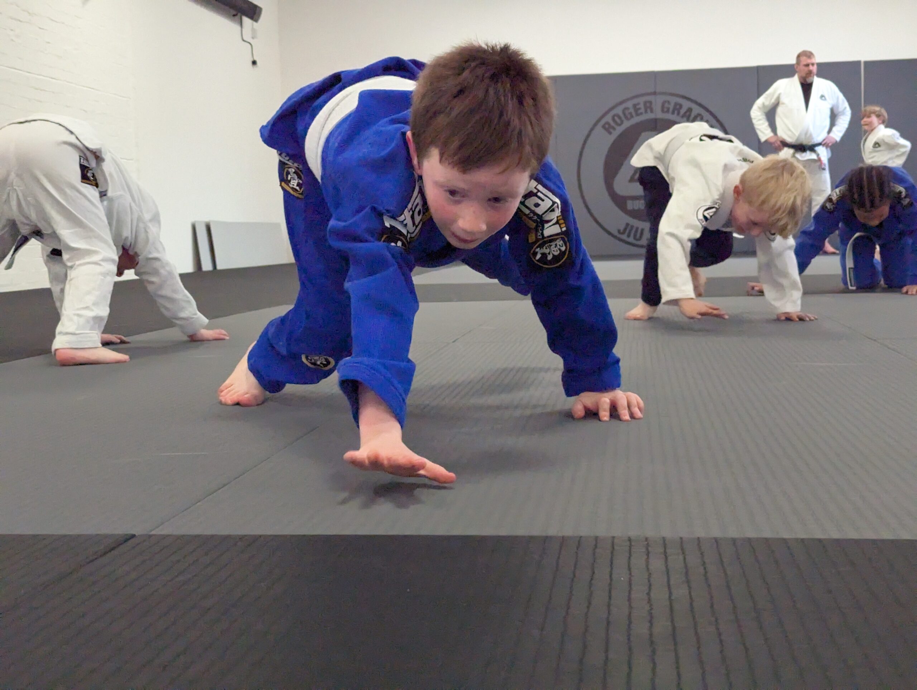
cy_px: 345
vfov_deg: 30.3
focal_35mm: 48
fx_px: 1273
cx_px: 458
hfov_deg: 39.6
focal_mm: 6.81
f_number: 1.85
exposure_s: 1/826
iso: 1966
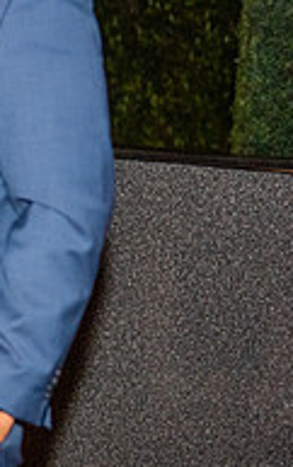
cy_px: 149
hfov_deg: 8.3
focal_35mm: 147
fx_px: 1874
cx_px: -368
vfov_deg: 14.2
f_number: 2.8
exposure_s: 1/125
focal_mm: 48
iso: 1250
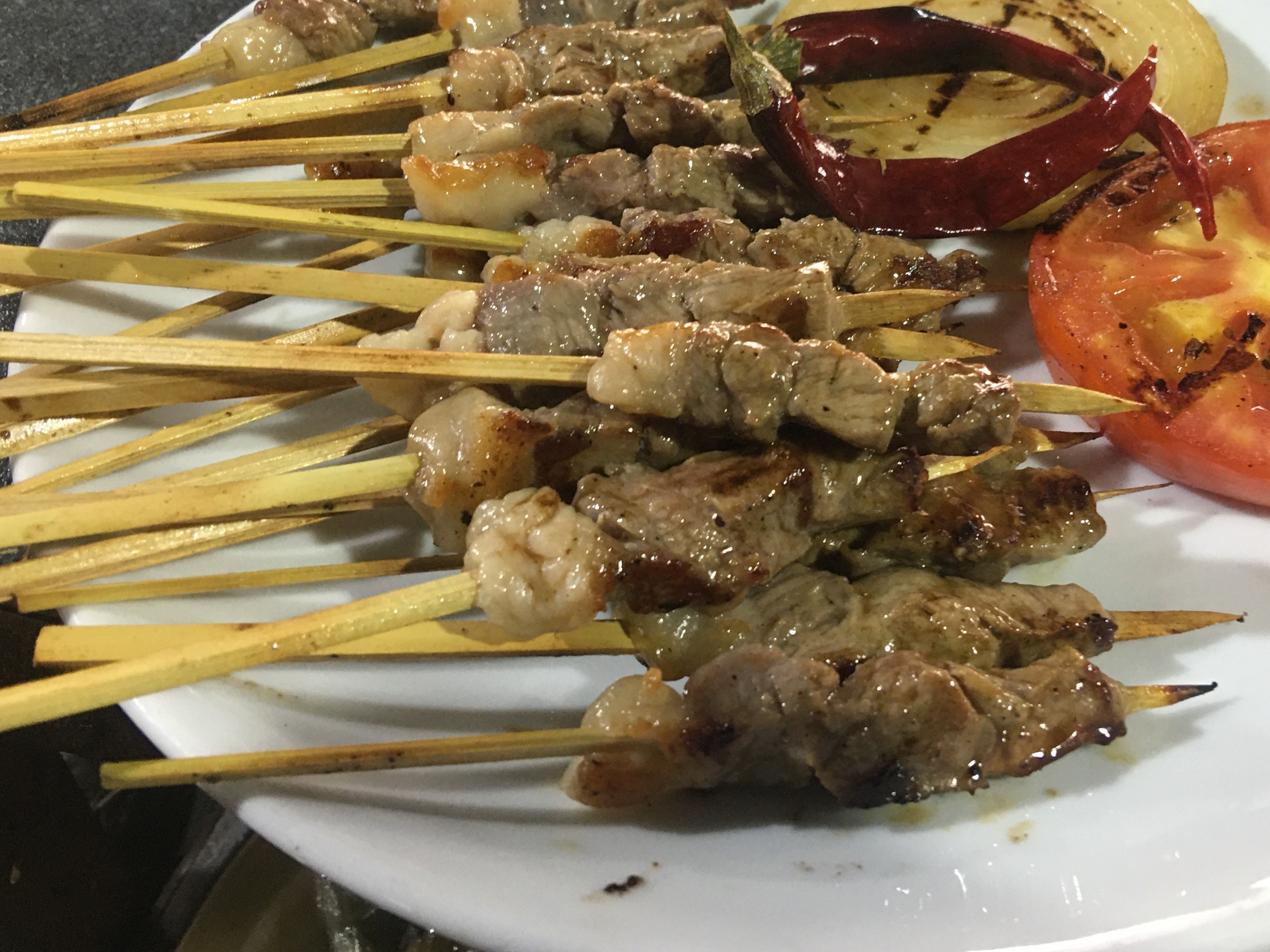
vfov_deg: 33.3
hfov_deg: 43.5
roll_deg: +0.3
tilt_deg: -39.1
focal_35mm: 43
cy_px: 326
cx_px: 786
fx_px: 1578
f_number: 2.2
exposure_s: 1/17
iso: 64
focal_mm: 4.15
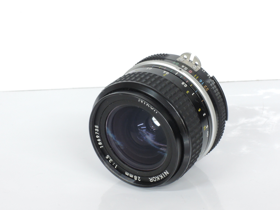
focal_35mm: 96
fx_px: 777
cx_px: 140
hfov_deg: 20.4
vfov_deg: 15.4
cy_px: 104
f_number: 8
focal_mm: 20.2
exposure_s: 1/15
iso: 800
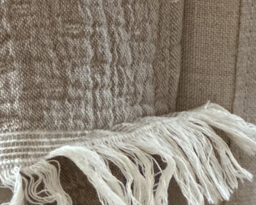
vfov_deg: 3.9
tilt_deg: -15.4
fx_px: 3000
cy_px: 148
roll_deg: +0.1
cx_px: -195
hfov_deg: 4.8
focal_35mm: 396
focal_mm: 9
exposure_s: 1/25
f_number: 2.8
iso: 400
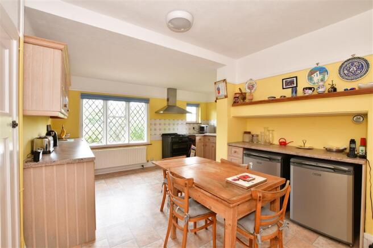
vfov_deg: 77.3
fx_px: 155
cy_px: 124
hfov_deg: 100.4
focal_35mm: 15
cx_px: 186
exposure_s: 1/10
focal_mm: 10
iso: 200
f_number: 8
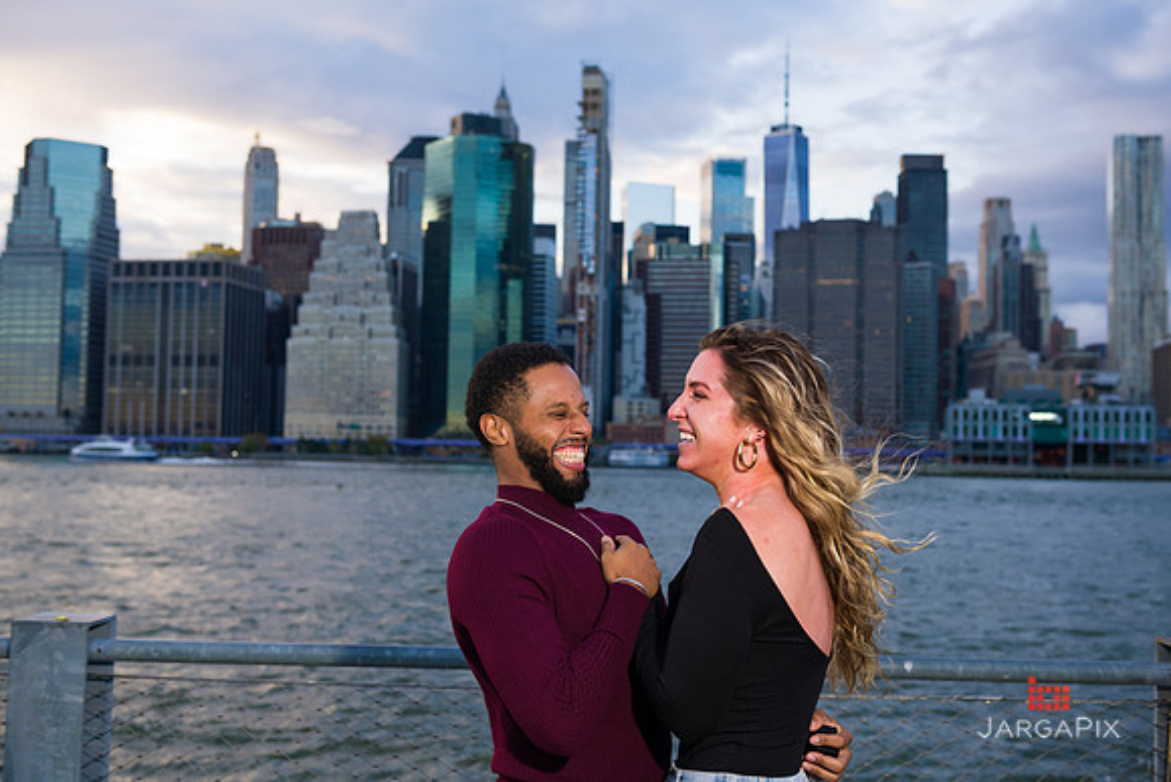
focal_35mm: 44
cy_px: 391
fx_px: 1431
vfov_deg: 30.5
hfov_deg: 44.5
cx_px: 586
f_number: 4
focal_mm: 44
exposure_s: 1/200
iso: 250
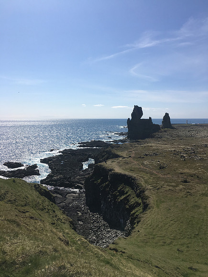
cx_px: 104
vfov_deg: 61.7
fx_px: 232
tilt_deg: -4.3
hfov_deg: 48.2
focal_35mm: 29
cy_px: 138
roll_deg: +0.2
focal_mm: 4.15
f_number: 2.2
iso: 25
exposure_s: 1/2653
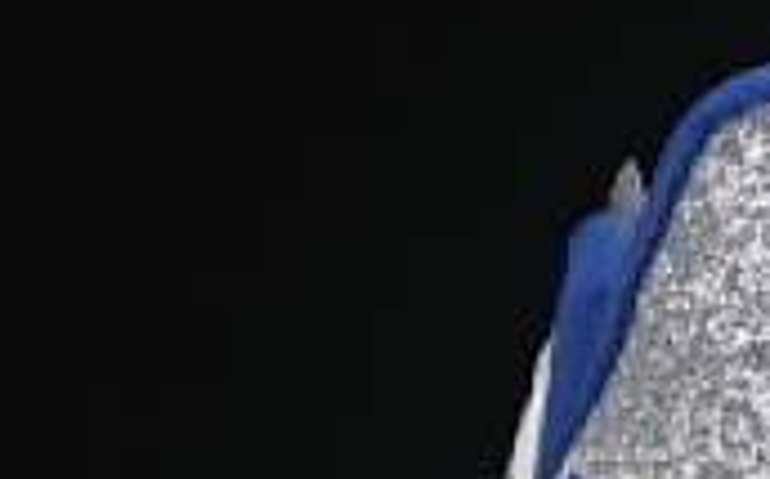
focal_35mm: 480
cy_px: 488
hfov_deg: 4.3
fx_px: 10060
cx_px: 1500
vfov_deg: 2.7
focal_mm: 50
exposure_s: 1/80
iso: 160
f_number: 8
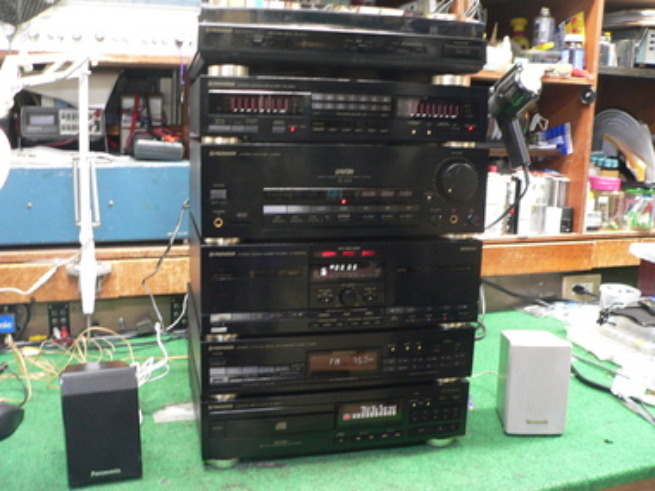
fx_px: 681
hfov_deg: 51.4
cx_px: 328
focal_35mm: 36
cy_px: 246
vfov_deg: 39.7
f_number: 2.8
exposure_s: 1/4
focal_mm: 6
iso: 200
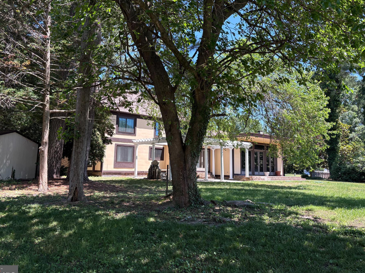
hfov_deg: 60.0
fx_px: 316
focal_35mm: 30
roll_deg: -1.1
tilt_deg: +8.5
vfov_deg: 46.7
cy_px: 125
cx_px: 177
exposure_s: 1/596
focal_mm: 5.96
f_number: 1.6
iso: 64
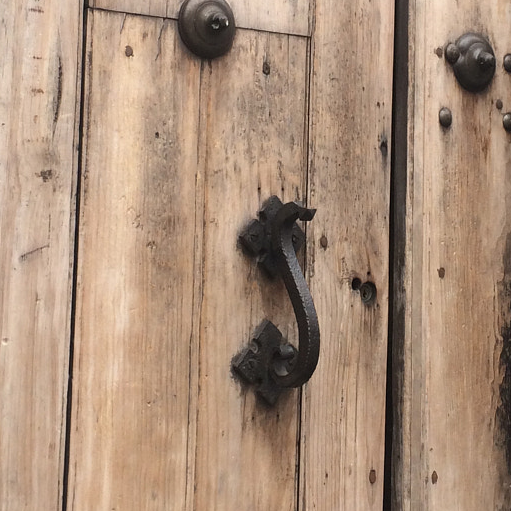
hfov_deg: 20.8
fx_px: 1386
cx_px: 341
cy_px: 123
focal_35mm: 83
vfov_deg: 20.7
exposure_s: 1/651
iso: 32
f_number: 2.2
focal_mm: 4.12
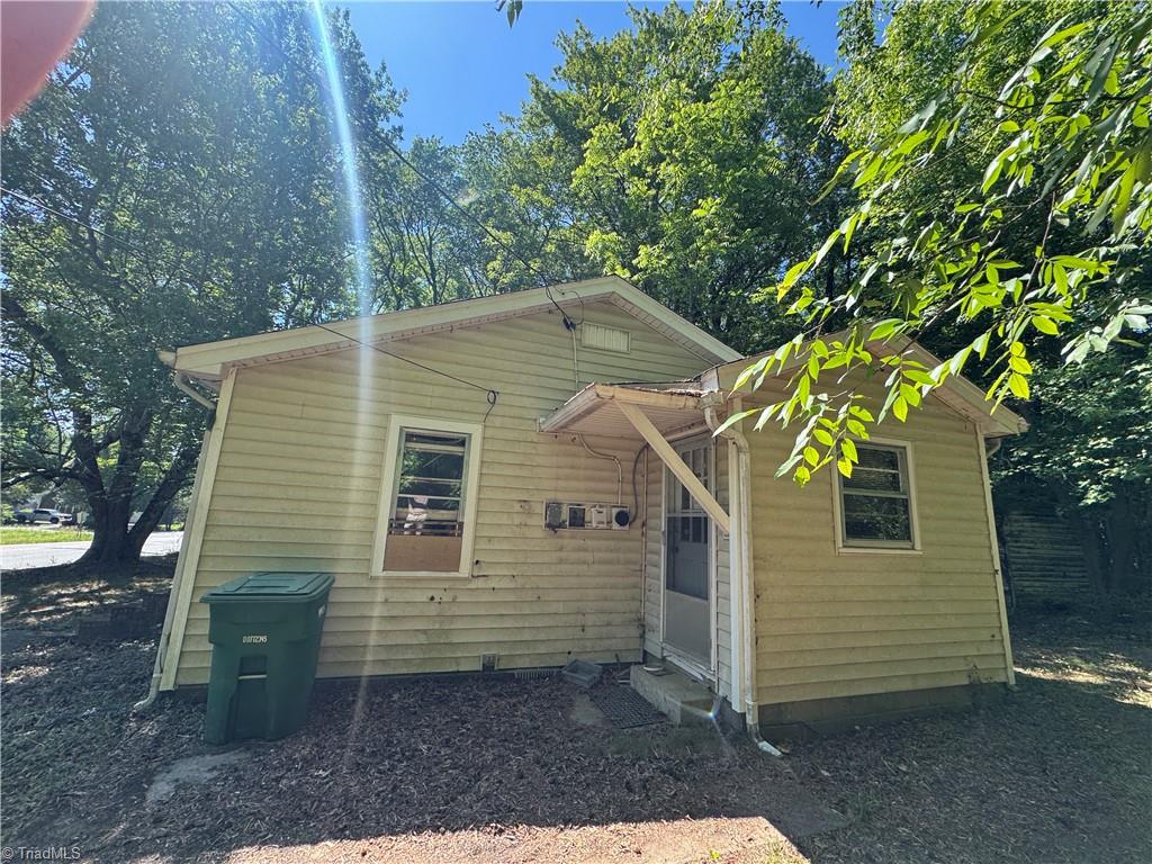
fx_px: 466
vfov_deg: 85.7
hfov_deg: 102.1
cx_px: 576
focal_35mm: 14
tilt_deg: +12.8
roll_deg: -2.9
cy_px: 432
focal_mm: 2.22
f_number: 2.2
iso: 40
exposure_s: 1/440
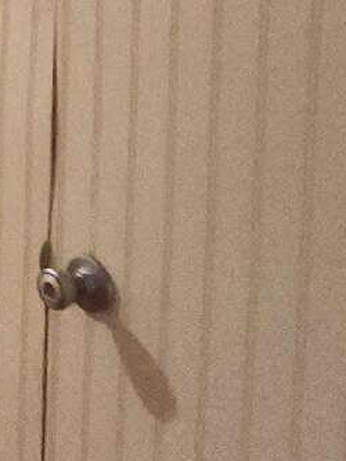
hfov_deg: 14.5
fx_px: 1039
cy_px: -11
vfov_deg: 23.8
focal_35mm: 78
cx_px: -407
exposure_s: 1/48.1
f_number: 2.2
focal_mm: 1.74
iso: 320
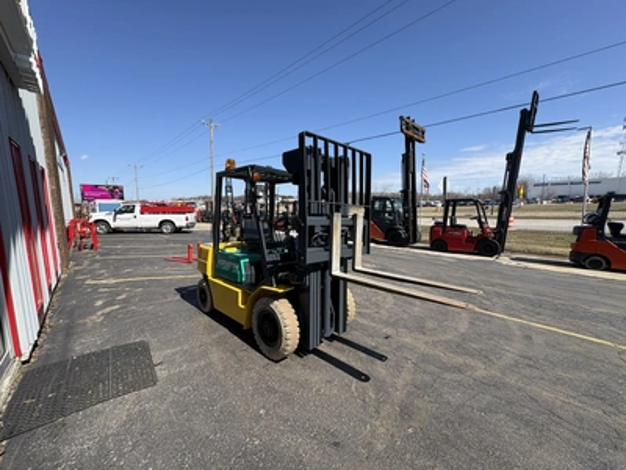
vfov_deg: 85.7
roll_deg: +0.2
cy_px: 235
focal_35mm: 14
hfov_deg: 102.1
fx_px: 253
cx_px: 313
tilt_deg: -6.6
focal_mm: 2.22
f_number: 2.2
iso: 40
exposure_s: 1/1299
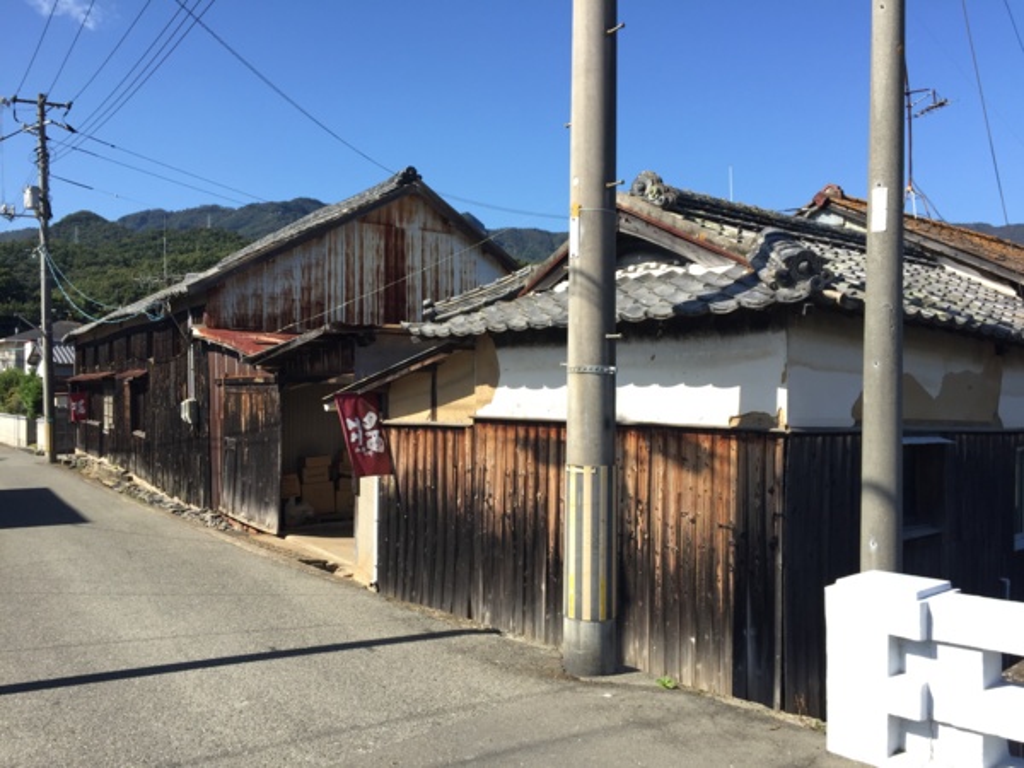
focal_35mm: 29
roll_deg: +0.4
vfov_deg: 48.2
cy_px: 384
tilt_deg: +0.0
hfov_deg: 61.7
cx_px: 512
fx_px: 858
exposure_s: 1/1041
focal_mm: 4.15
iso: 32
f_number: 2.2
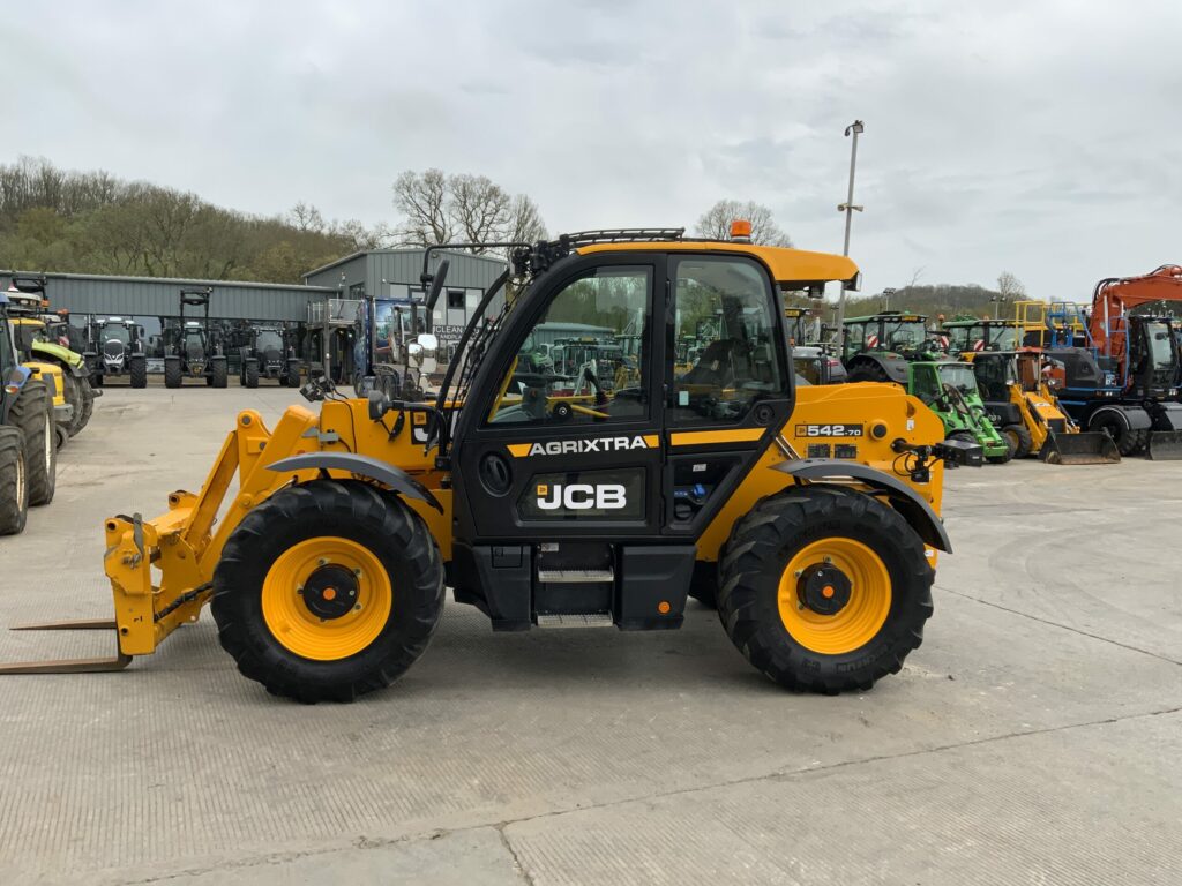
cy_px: 443
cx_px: 591
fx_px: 990
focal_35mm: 29
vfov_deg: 48.2
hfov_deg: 61.7
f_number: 1.8
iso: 16
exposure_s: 1/1035
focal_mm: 3
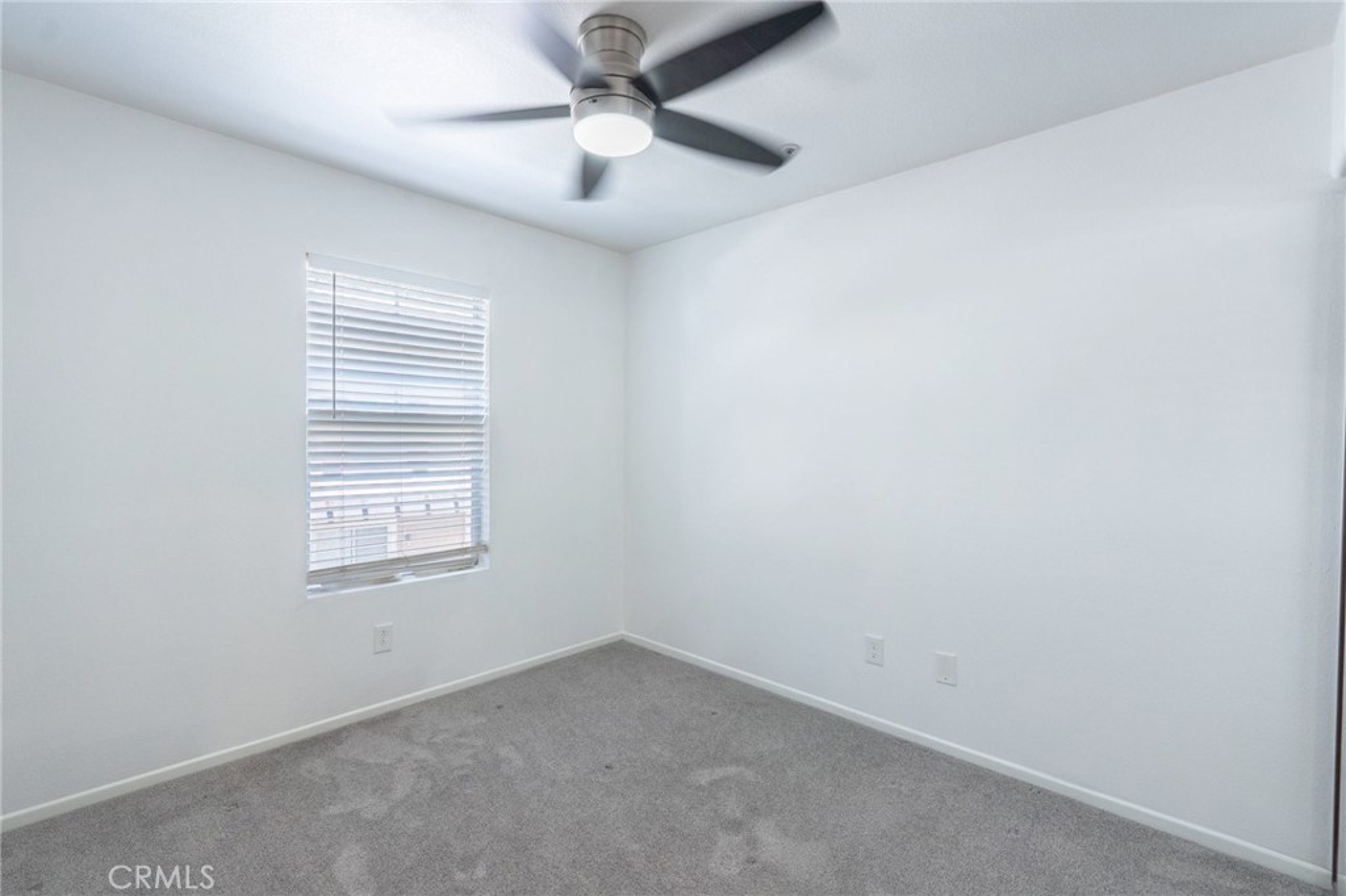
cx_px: 673
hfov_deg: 96.8
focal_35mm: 16
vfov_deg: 73.7
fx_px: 598
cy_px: 448
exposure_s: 1/80
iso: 125
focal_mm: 16
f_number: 4
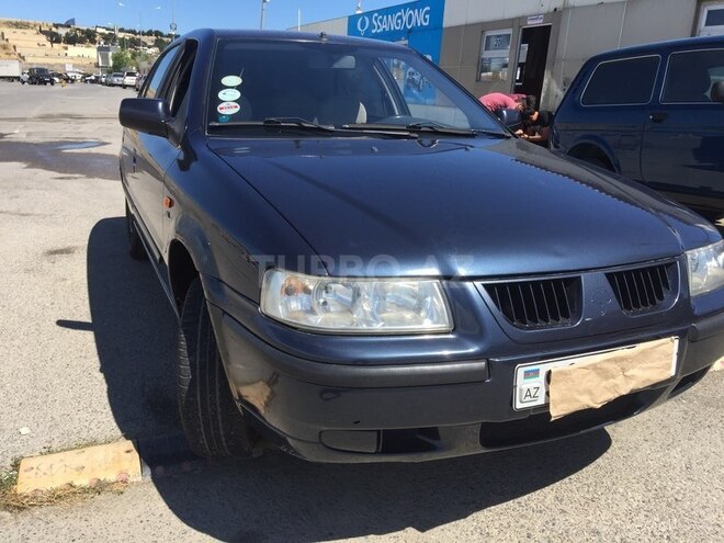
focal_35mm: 29
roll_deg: -2.4
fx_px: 607
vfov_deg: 48.2
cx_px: 362
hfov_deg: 61.7
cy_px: 272
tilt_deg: -17.7
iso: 32
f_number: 2.2
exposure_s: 1/1799
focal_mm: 4.15
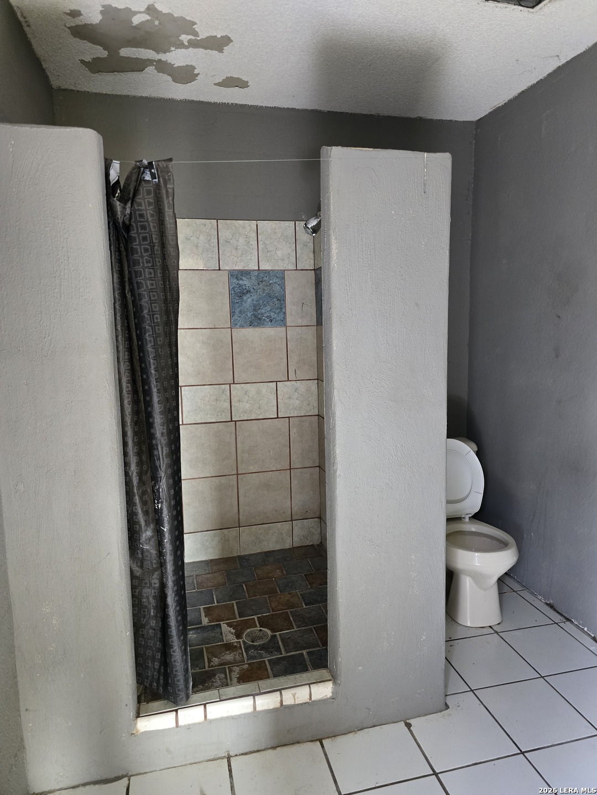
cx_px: 298
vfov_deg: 73.9
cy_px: 398
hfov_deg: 58.9
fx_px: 529
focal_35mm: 23
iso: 800
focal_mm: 6.3
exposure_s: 1/60
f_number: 1.7
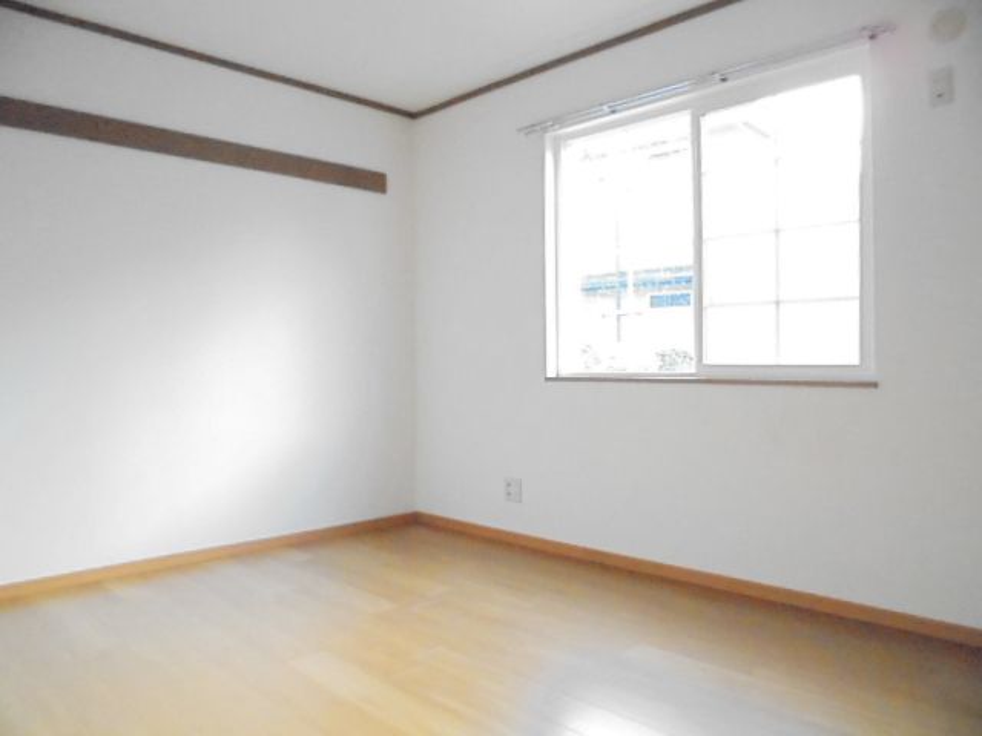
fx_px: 738
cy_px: 368
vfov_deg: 53.1
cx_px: 491
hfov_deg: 67.3
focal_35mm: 26
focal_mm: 4.6
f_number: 3.5
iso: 1600
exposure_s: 1/60
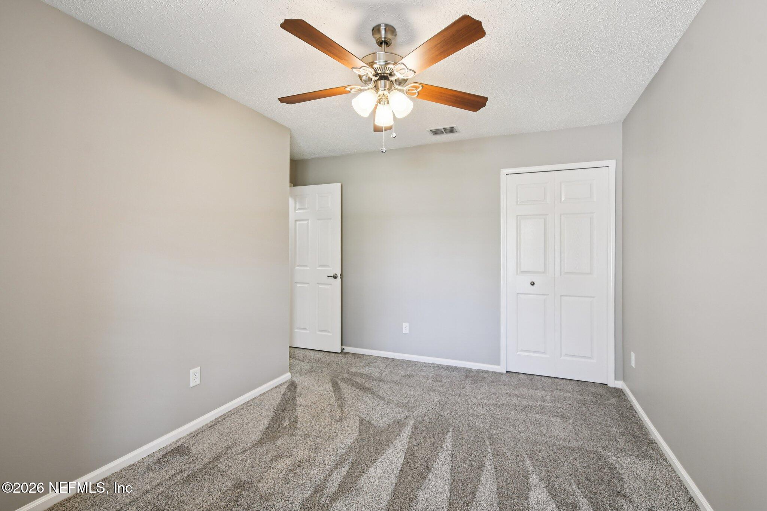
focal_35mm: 15
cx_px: 384
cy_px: 256
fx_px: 320
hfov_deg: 100.4
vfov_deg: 77.3
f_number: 8
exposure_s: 1/8
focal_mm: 10
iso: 400
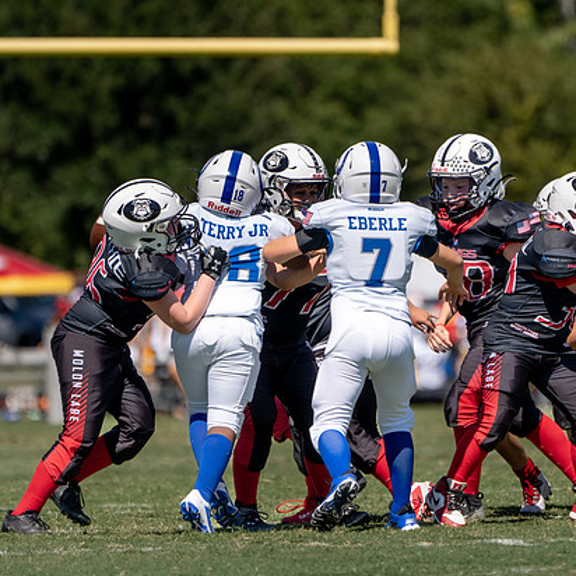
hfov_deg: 2.3
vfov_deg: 2.3
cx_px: 368
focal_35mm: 756
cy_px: 303
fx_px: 14232
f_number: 5.6
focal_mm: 400
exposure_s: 1/1250
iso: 160
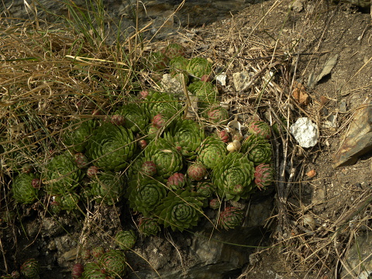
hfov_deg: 41.2
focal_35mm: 46
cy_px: 140
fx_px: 494
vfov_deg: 31.5
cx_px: 186
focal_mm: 8.2
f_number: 4
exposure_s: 1/400
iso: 64
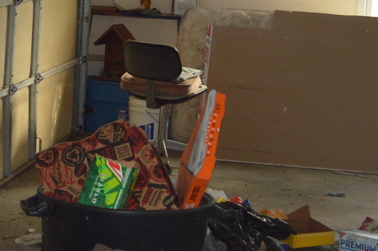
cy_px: 43
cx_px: -93
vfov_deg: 10.7
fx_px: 1343
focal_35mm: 128
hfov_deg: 15.4
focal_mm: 22
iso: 400
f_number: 4
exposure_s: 1/60
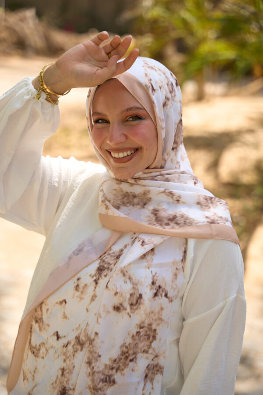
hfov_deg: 19.5
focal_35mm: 70
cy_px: 198
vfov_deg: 28.8
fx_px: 767
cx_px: 132
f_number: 2.8
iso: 100
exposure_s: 1/500
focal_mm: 70
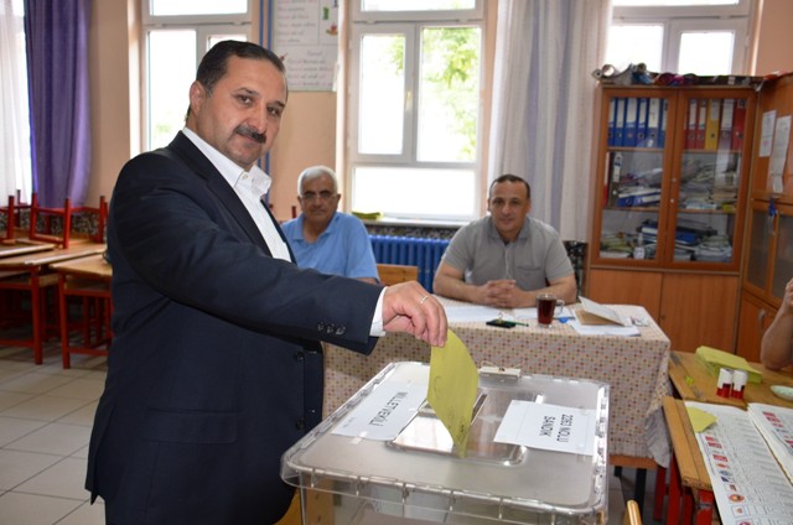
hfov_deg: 57.3
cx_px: 396
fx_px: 725
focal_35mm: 33
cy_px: 262
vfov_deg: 39.8
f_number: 3.8
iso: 400
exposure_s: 1/60
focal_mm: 22
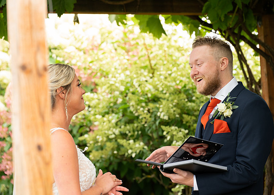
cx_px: 131
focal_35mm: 146
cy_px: 90
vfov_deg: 9.8
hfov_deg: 13.7
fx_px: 1136
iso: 500
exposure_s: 1/320
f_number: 4
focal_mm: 126
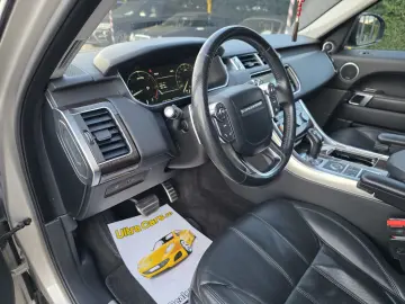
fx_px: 269
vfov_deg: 58.9
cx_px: 202
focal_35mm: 23
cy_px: 152
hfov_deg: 73.9
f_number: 1.7
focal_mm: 6.25
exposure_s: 1/180
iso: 160
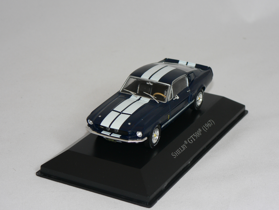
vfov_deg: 14.2
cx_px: 140
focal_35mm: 104
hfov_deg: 18.9
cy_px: 105
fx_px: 838
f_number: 3.2
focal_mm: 17.3
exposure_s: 1/60
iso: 80
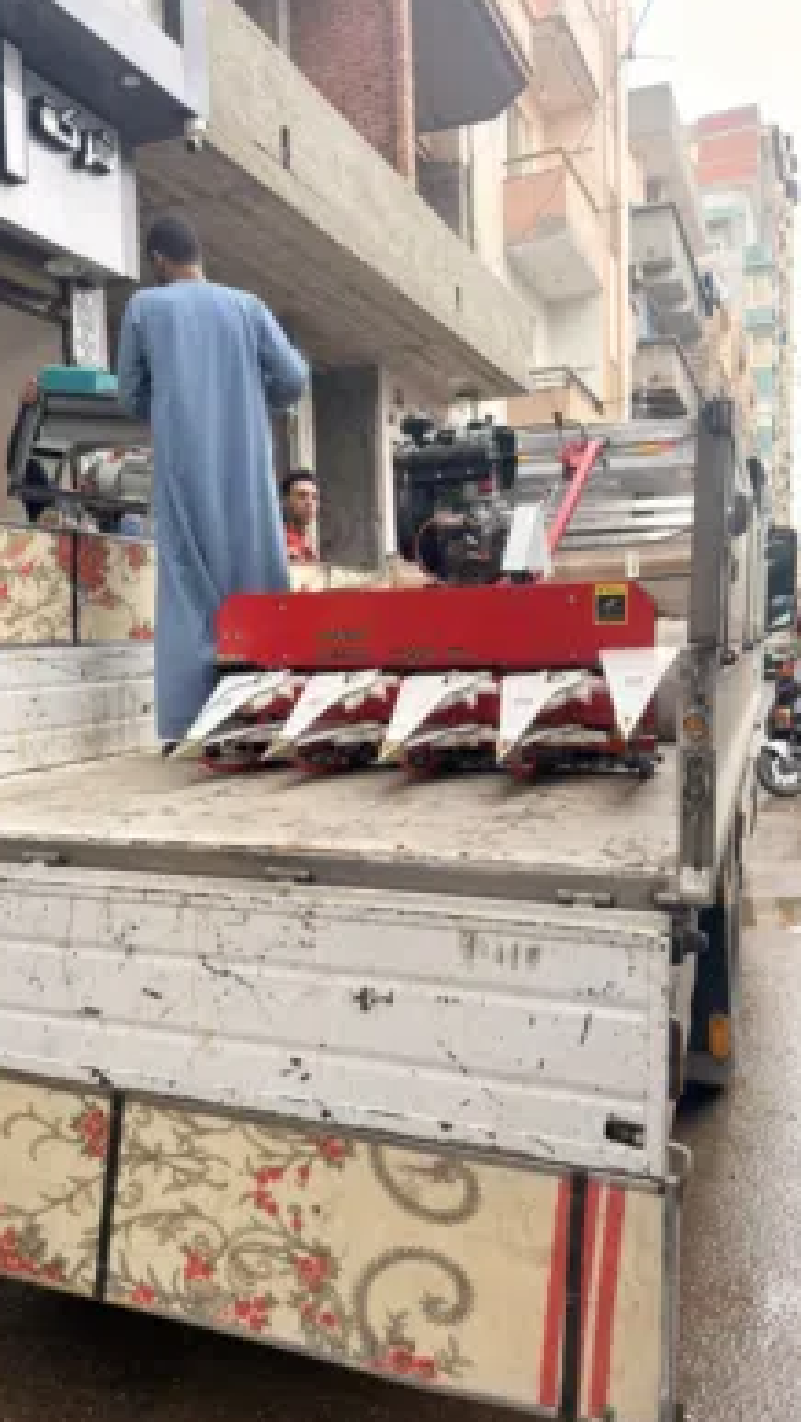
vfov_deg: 69.8
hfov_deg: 42.9
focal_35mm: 27
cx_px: 382
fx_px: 1018
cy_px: 728
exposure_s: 1/234
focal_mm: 6.76
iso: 64
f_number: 1.78
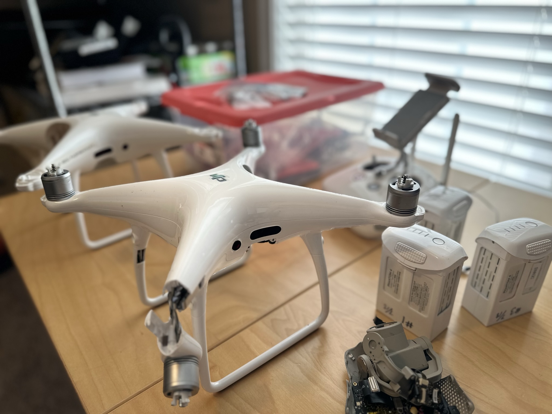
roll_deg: +1.1
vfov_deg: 56.8
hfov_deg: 71.6
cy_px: 207
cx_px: 276
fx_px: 383
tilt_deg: -28.2
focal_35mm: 24
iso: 80
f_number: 1.78
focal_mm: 6.86
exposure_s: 1/172
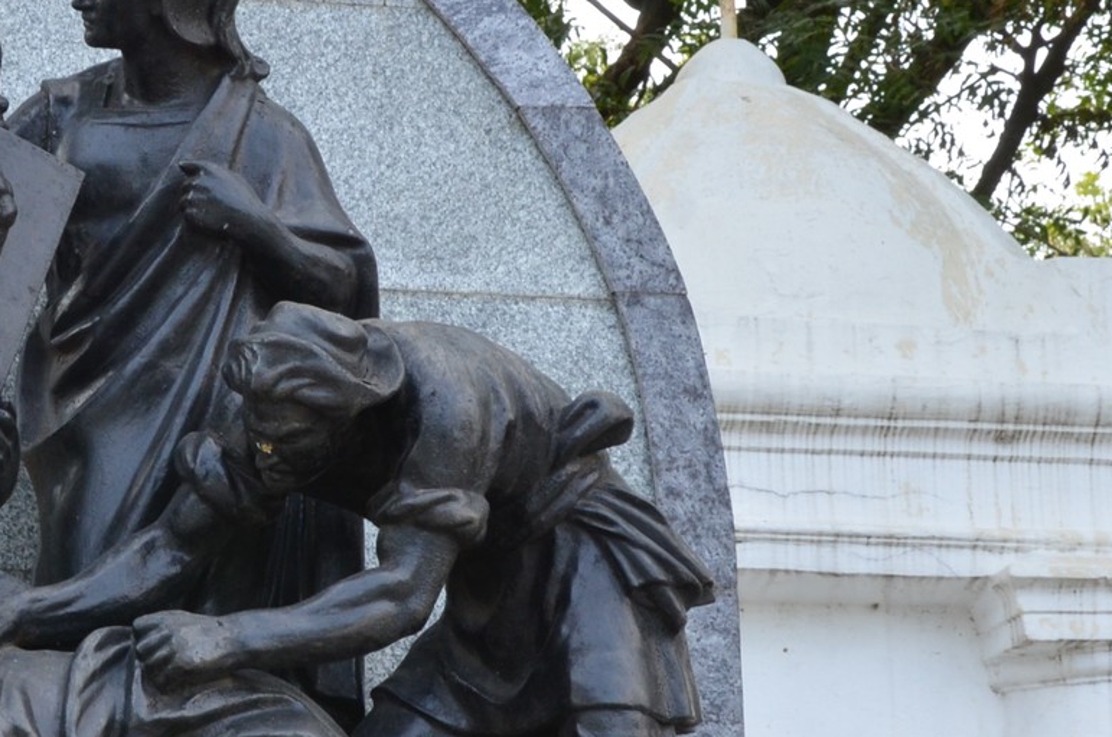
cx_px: 147
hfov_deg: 18.1
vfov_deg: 12.2
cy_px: 529
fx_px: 3453
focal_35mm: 112
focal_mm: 30
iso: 500
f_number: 13
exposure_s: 1/100
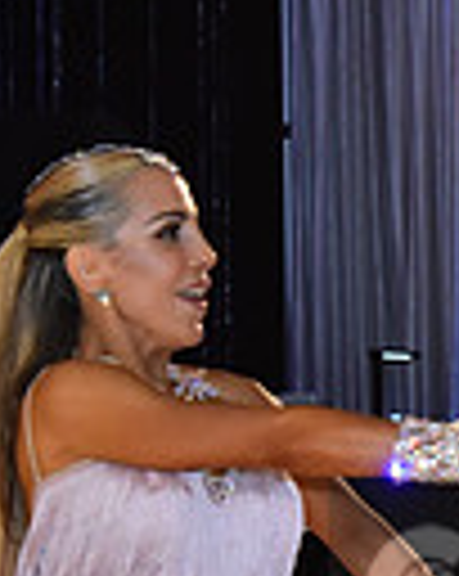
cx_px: 819
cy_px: 596
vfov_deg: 6.5
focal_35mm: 298
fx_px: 5072
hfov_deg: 5.1
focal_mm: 70
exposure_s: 1/250
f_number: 5
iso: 2000
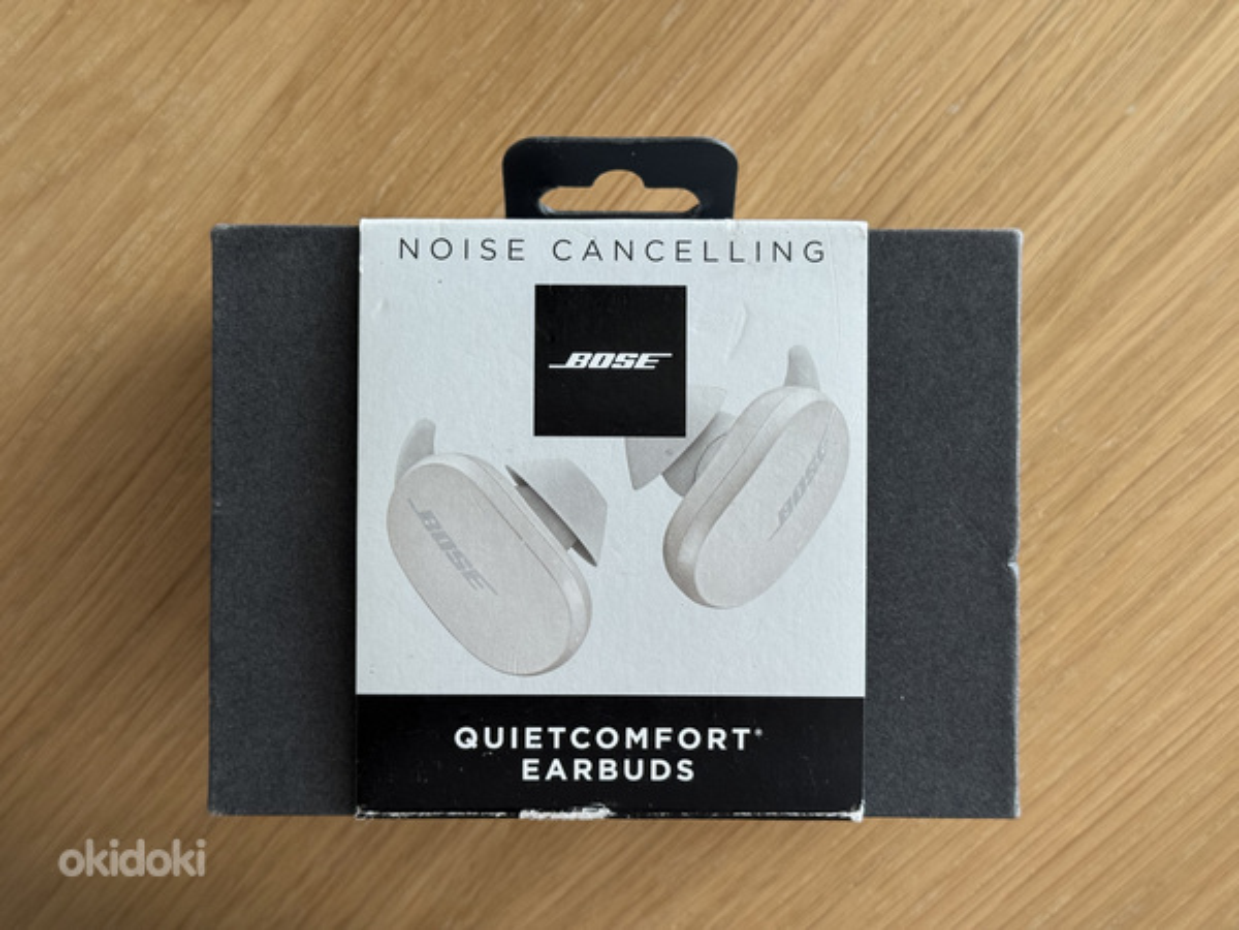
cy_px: 465
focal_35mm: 48
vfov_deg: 30.3
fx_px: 1718
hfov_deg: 39.7
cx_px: 620
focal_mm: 6.76
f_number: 1.78
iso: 200
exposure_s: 1/60
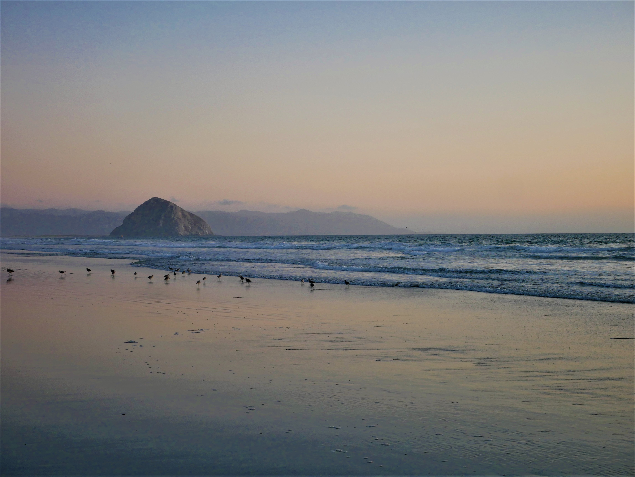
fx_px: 1175
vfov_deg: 22.9
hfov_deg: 30.3
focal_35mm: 64
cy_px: 238
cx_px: 318
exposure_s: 1/80
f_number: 5.6
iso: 400
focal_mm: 32
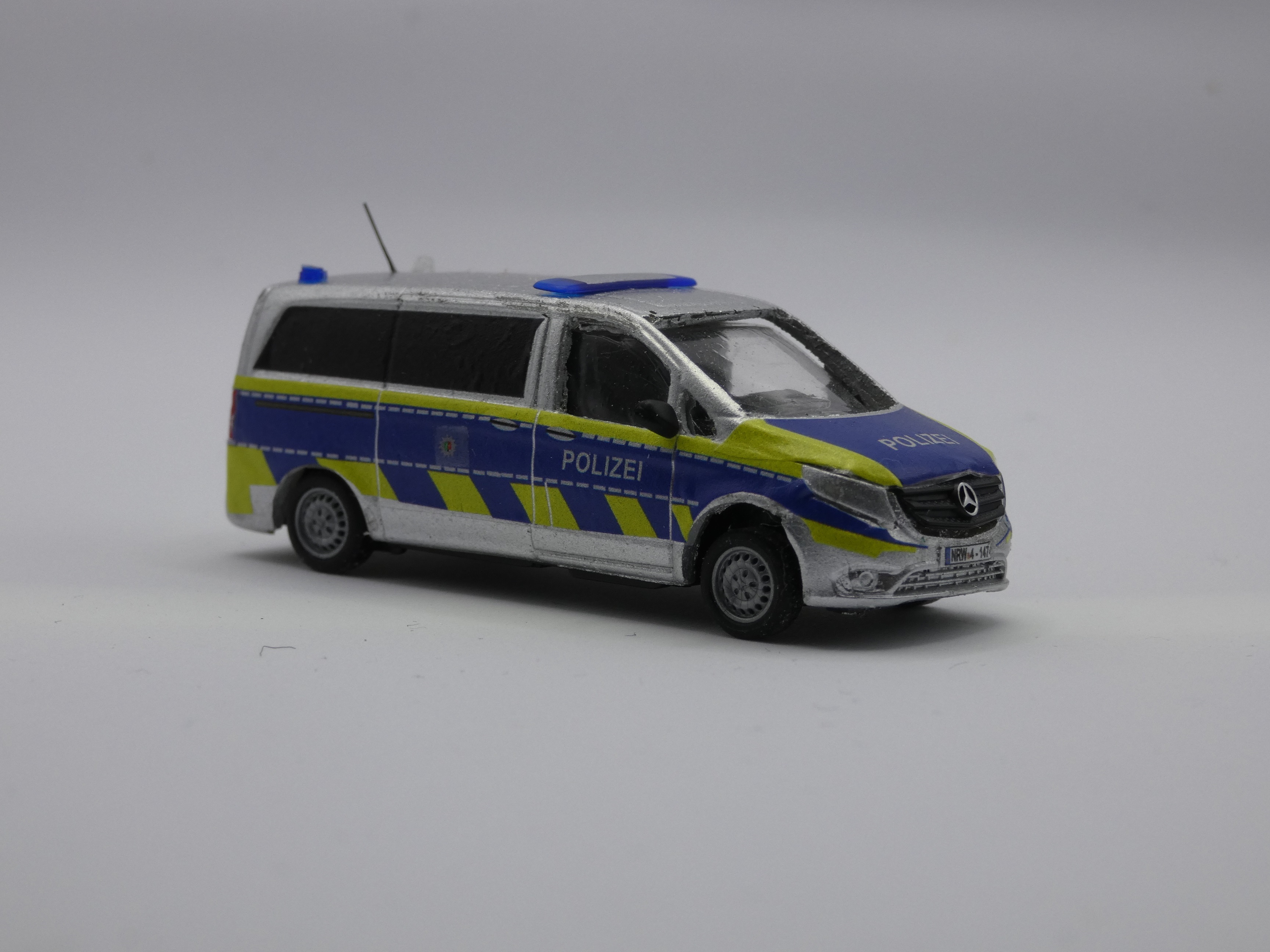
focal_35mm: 107
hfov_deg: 18.4
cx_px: 635
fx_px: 3926
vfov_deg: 13.8
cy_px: 476
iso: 80
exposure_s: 1/80
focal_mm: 19.2
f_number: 4.9
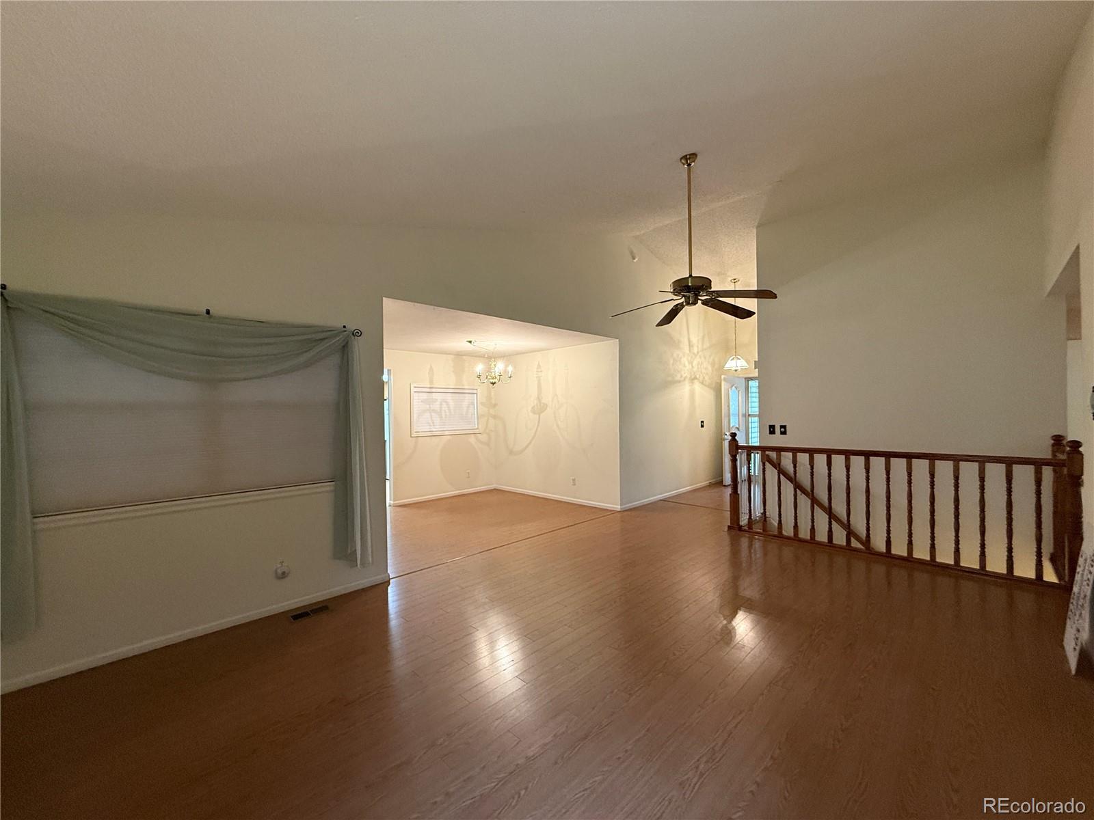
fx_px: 442
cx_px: 547
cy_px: 410
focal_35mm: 14
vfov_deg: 85.7
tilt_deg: +0.8
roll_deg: +0.4
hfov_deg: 102.1
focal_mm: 2.22
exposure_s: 1/60
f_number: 2.2
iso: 250
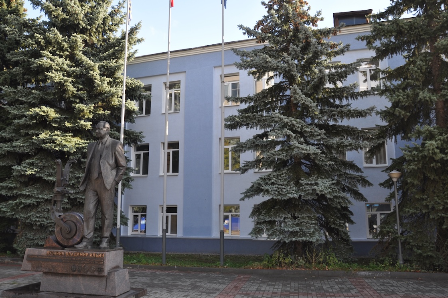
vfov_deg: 44.9
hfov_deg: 63.7
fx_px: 360
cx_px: 214
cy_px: 154
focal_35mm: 29
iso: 200
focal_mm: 18
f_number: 5.6
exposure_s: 1/200
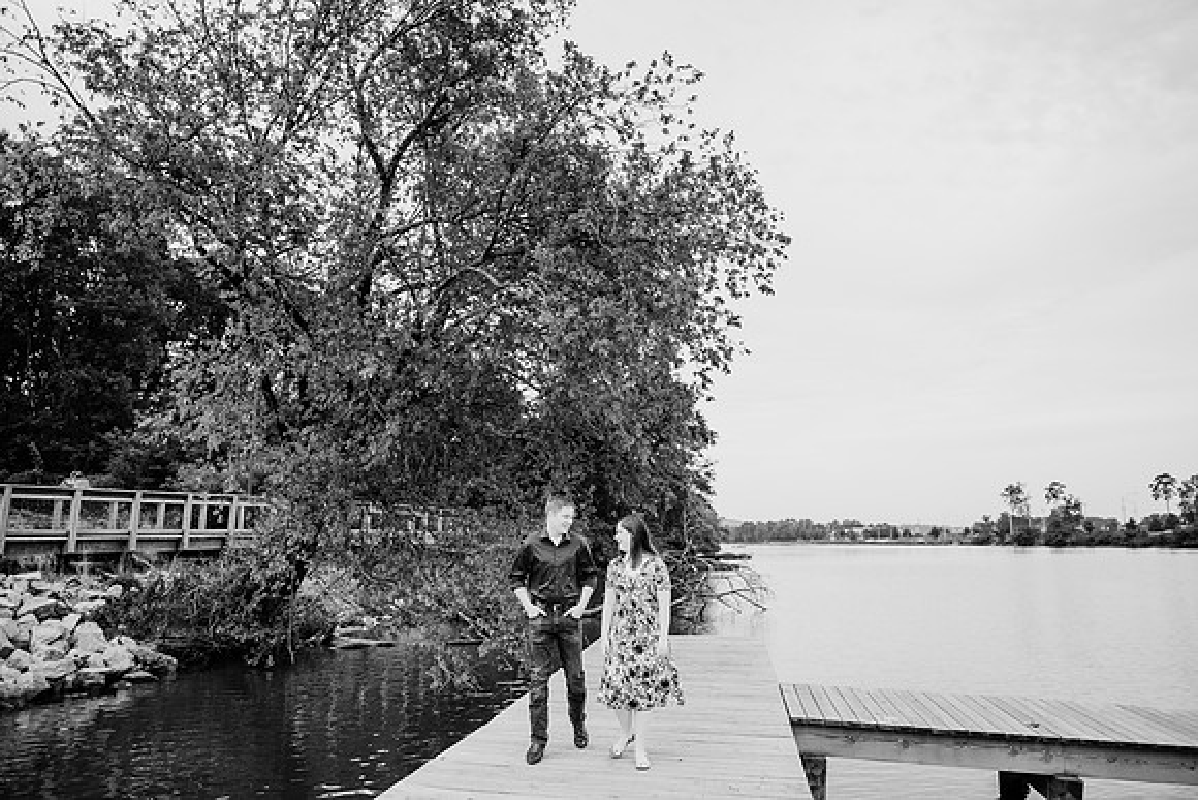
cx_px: 599
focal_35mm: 24
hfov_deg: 73.7
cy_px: 400
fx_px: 799
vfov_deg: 53.2
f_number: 2.8
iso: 200
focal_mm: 24
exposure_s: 1/800
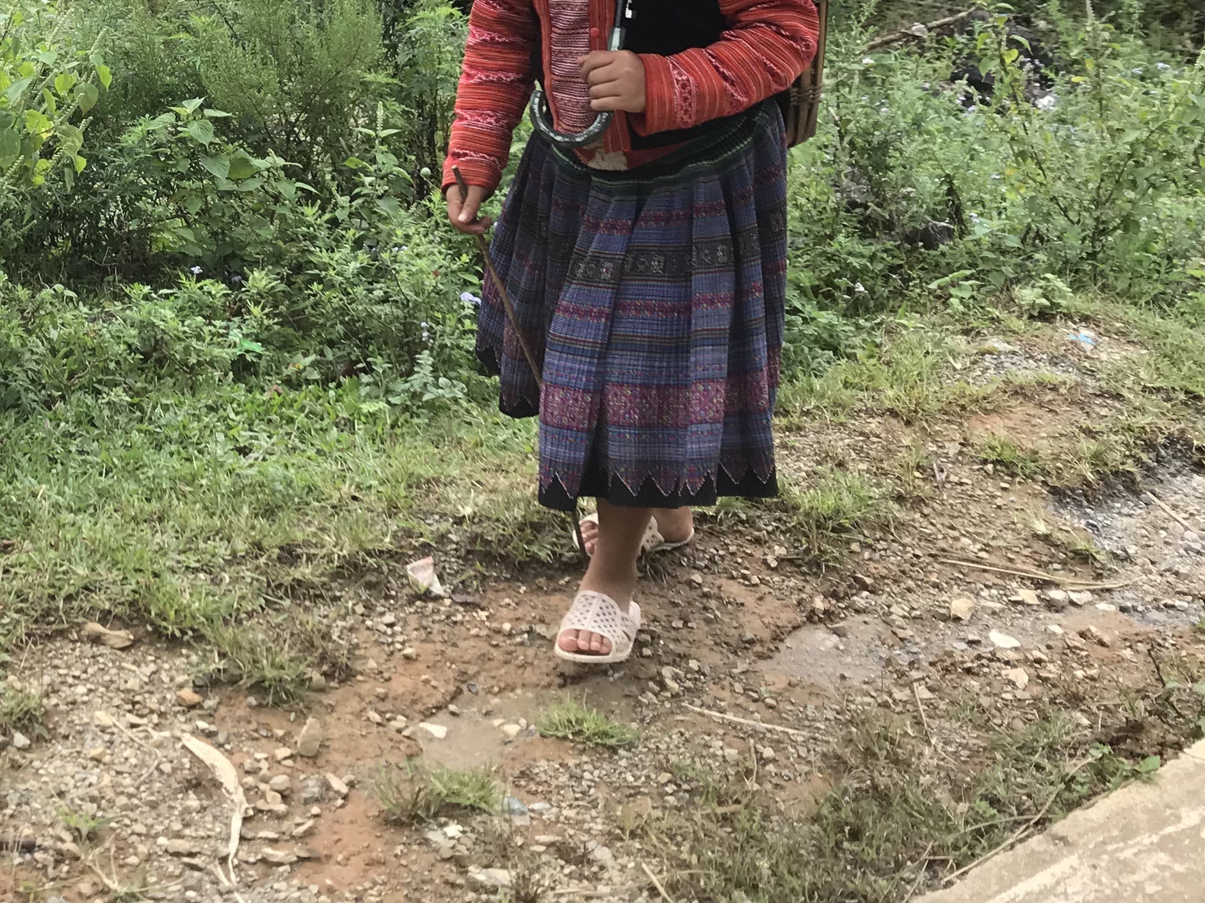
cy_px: 100
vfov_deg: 23.8
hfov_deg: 30.5
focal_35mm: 60
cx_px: 81
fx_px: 2088
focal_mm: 3.99
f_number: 1.8
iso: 20
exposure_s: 1/570
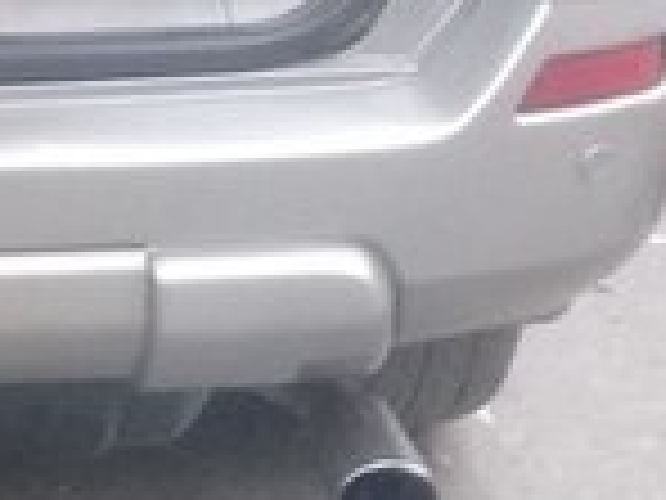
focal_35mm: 138
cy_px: -453
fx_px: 2655
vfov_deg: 10.1
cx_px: -436
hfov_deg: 13.2
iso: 160
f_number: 2.2
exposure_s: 1/33
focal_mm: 3.3
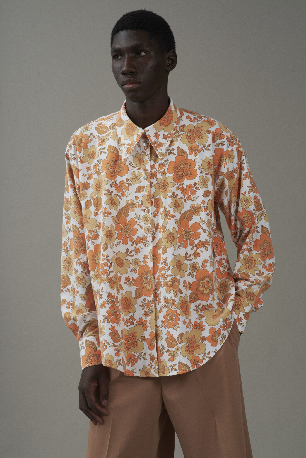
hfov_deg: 13.1
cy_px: 229
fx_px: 1337
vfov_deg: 19.4
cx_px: 153
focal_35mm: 105
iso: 200
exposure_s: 1/160
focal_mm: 105
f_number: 11
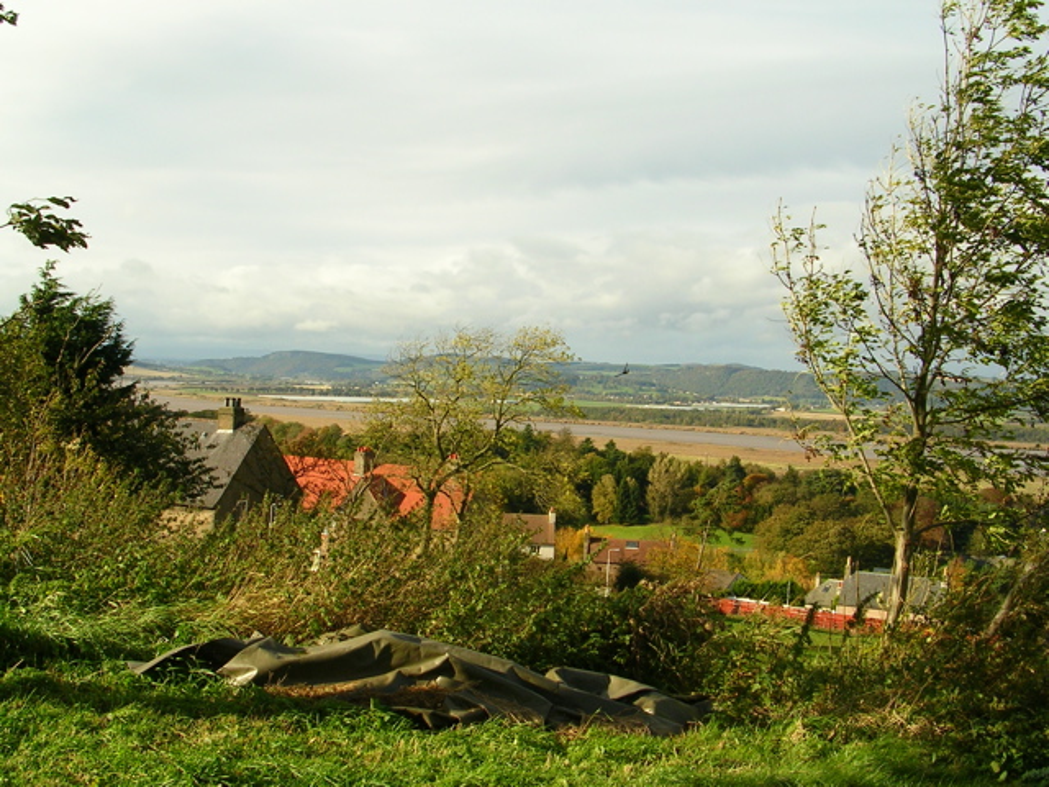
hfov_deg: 49.0
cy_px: 394
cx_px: 524
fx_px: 1152
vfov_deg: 37.7
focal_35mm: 38
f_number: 5.6
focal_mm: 5.8
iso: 50
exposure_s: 1/183
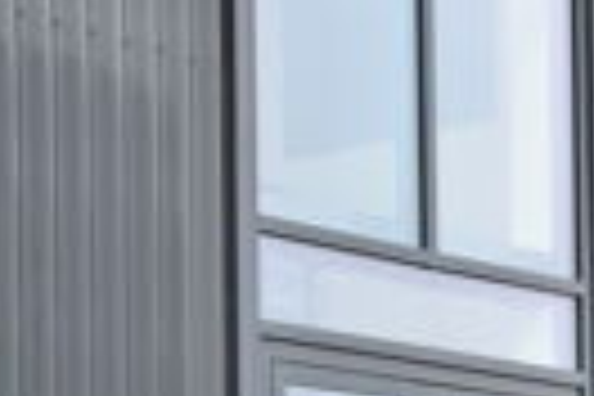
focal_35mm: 148
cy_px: 644
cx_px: 644
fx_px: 2439
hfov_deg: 13.6
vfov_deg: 9.0
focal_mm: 27
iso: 400
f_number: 4
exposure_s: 1/60
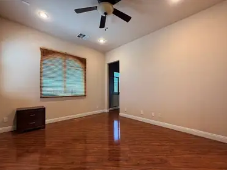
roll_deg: +0.7
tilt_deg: +0.1
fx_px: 98
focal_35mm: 15
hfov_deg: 98.2
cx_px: 113
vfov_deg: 81.7
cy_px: 90
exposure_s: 1/120
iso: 200
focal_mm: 2.22
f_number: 2.2
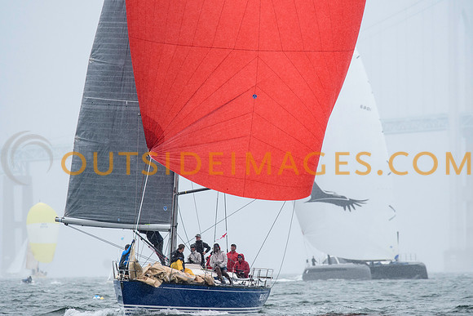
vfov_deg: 3.1
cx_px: 236
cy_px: 158
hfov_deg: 4.6
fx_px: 5914
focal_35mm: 450
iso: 500
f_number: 5.6
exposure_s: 1/1250
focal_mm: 300
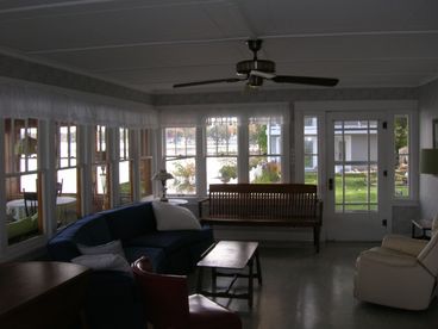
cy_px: 164
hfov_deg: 54.0
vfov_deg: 41.8
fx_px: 430
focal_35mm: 34
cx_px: 219
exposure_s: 1/51.7
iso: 71
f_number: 4.9
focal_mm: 5.7
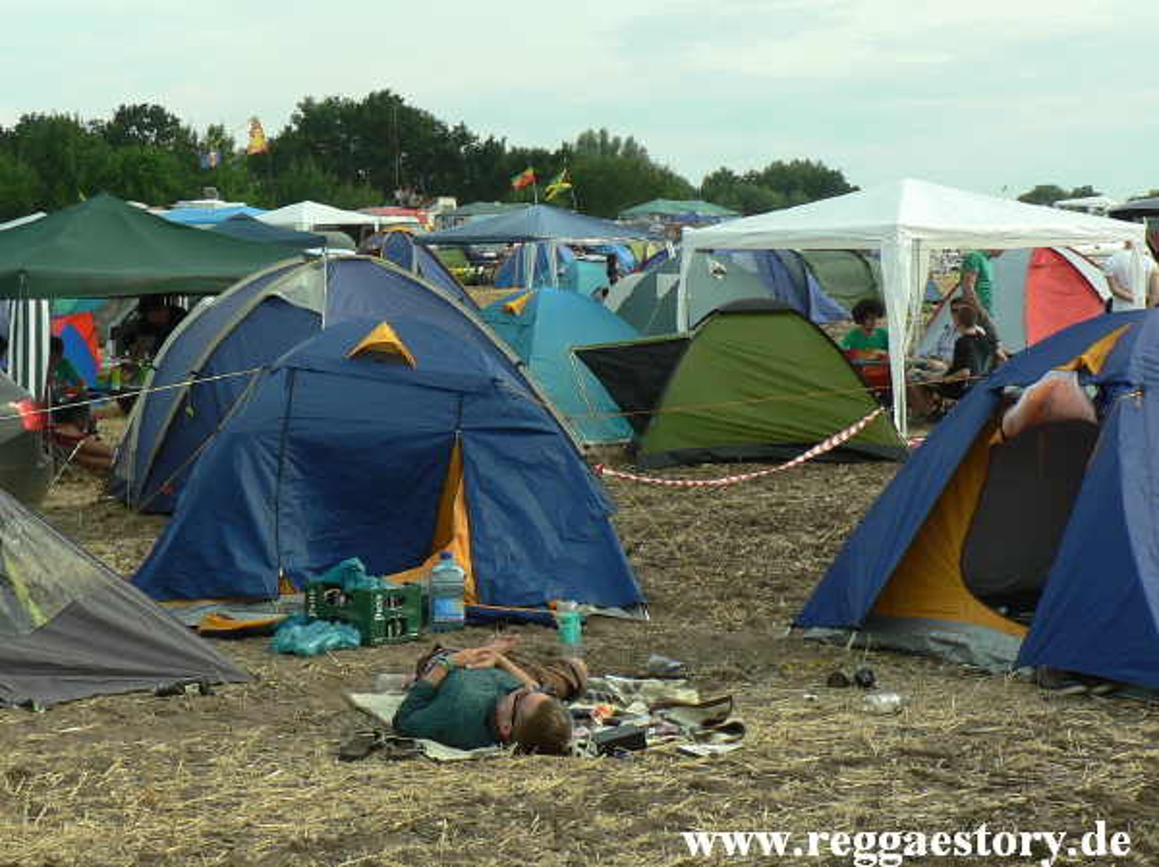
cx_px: 580
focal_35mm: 59
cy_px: 434
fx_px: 1974
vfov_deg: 24.8
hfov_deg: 32.7
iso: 64
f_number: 4
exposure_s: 1/320
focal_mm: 10.1
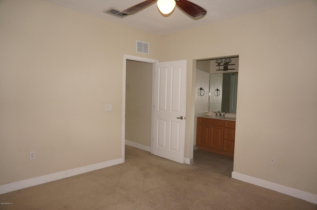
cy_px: 105
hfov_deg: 73.8
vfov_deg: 53.0
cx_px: 158
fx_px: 211
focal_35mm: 24
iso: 800
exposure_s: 1/160
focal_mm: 16
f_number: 4
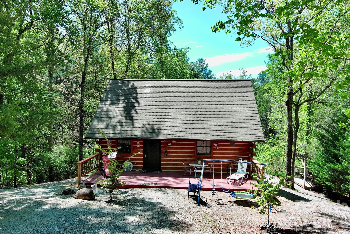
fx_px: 282
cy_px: 117
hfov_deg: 63.7
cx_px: 175
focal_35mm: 29
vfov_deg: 45.0
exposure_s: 1/807
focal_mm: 10.57
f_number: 2.8
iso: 100
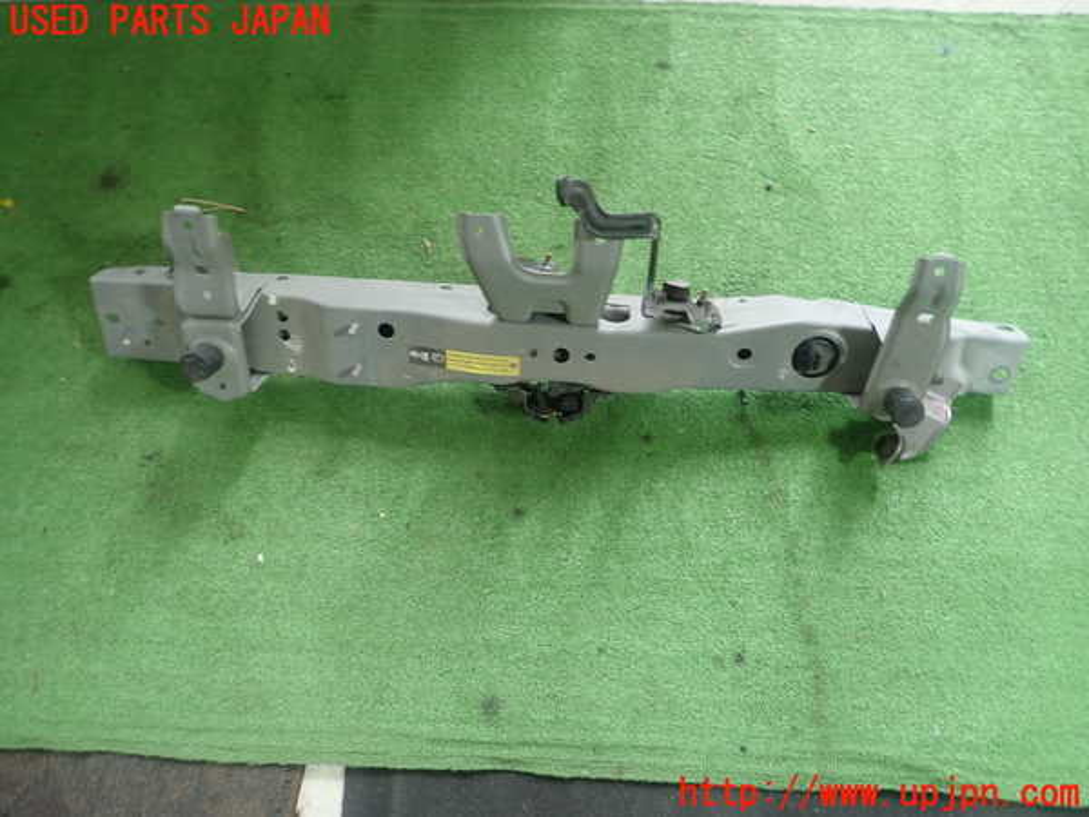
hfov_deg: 69.4
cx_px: 544
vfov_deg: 54.9
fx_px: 786
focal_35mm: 25
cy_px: 408
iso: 200
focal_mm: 4.5
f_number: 2
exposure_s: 1/50
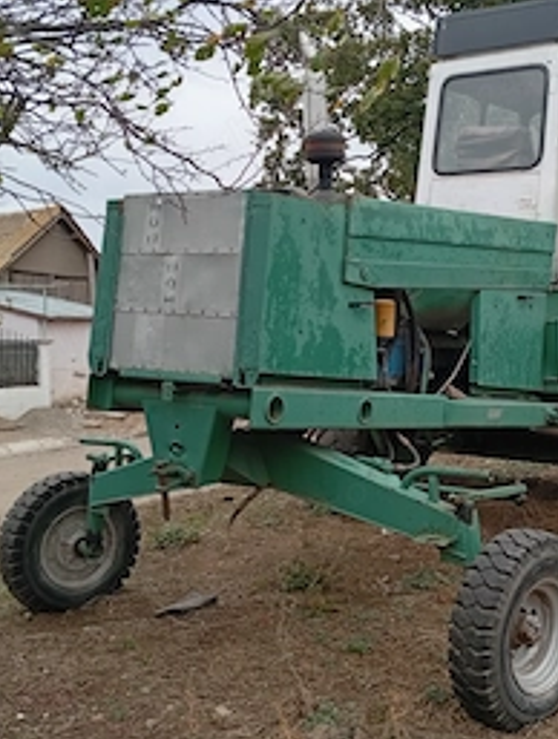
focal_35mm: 48
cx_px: 377
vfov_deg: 39.6
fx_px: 1027
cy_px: 374
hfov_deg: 30.1
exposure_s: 1/103
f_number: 1.8
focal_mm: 3.98
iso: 50
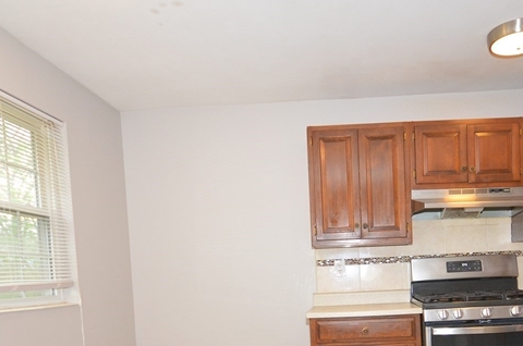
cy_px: 292
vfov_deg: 38.9
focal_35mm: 32
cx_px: 333
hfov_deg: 57.9
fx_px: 464
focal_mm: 10
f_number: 5
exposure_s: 1/60
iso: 640
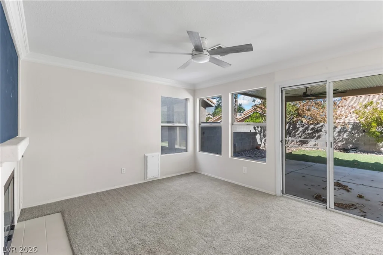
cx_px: 192
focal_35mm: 17
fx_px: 181
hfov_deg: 93.3
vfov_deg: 70.5
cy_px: 128
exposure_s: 1/4
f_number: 8
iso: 400
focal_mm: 17
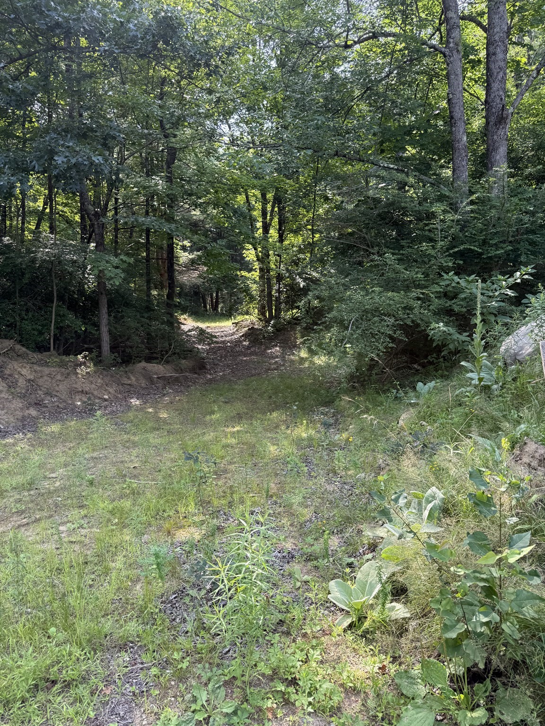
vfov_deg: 71.6
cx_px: 272
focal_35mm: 24
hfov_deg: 56.8
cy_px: 363
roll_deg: +1.0
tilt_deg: -3.4
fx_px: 504
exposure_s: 1/257
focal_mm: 6.76
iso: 80
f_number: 1.78
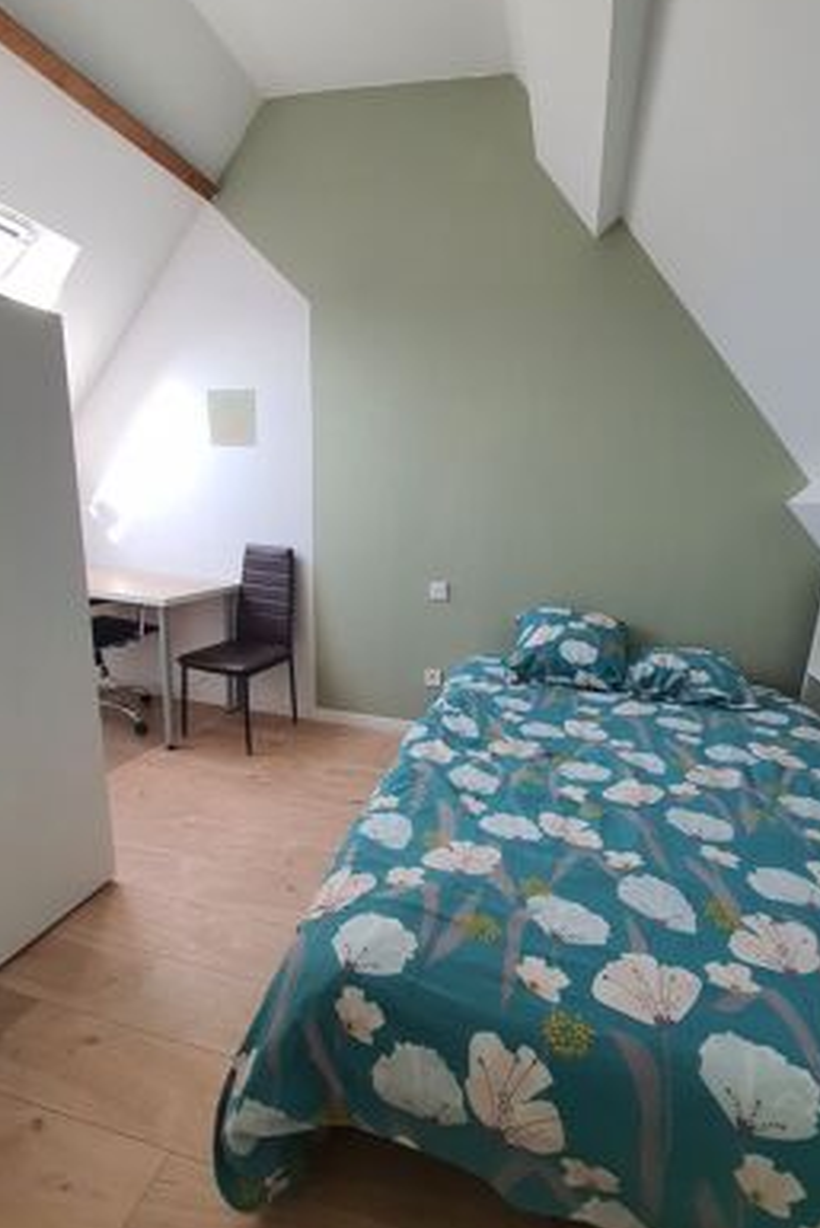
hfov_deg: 77.2
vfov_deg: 100.3
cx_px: 450
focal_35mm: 15
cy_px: 633
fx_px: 512
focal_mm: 1.8
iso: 64
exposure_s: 1/100
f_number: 2.2
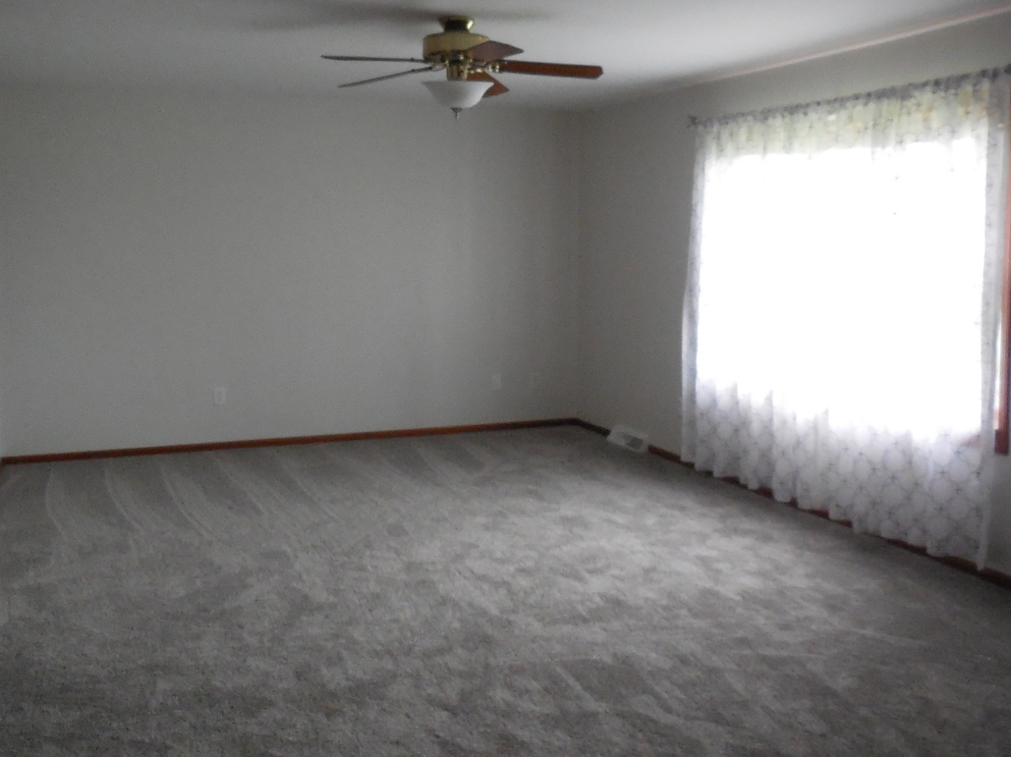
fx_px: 1022
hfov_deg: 52.6
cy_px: 302
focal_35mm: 35
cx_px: 509
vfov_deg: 40.5
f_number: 3.1
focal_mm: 4.5
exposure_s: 1/50
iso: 800
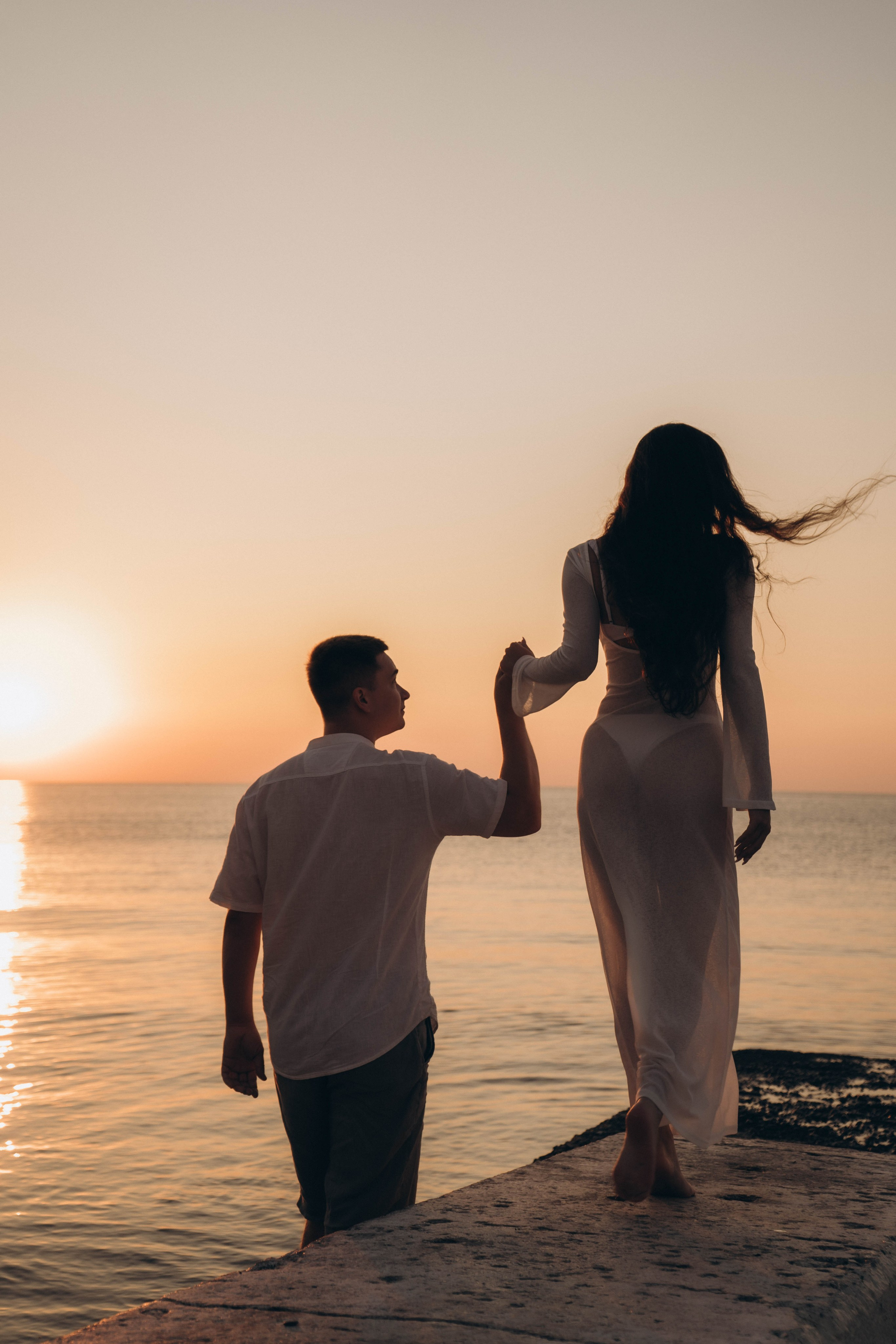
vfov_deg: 38.2
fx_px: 1941
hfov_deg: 26.0
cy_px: 672
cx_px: 448
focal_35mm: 52
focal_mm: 52
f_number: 5
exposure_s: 1/200
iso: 200
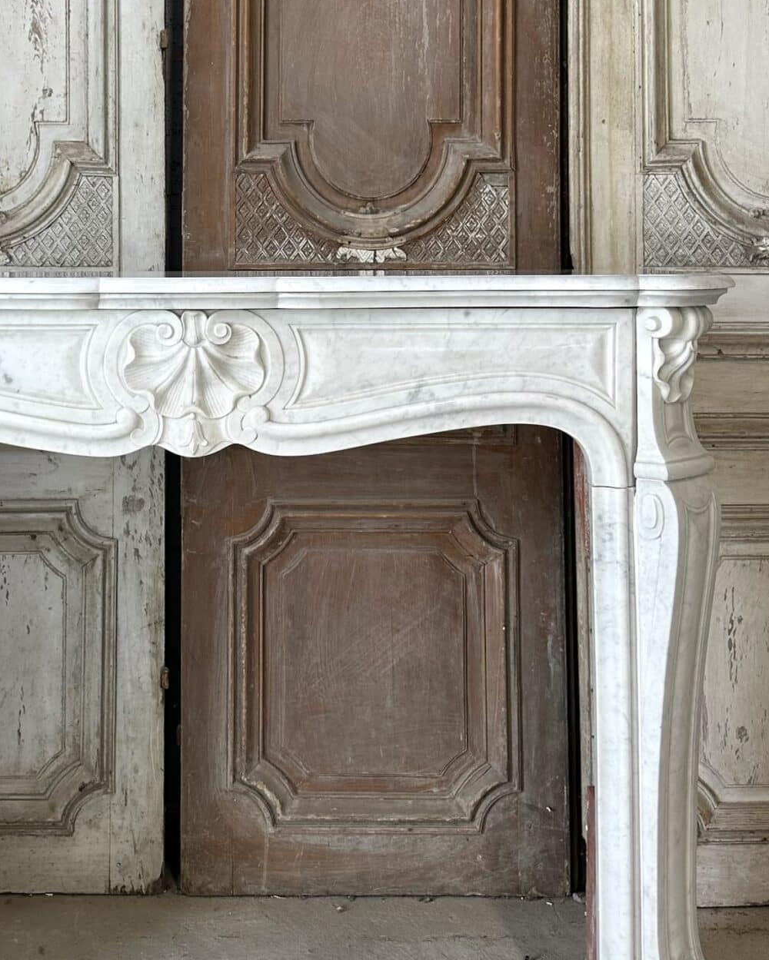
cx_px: 208
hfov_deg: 31.0
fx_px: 1365
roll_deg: -0.3
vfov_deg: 38.2
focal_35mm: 48
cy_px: 290
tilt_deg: -1.4
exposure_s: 1/100
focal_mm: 6.86
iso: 100
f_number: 1.78
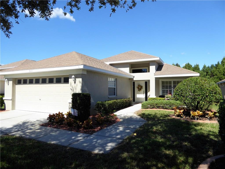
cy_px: 84
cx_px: 112
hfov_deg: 71.6
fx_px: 156
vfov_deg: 56.8
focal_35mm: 24
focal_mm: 4.3
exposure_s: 1/640
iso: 80
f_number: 3.3
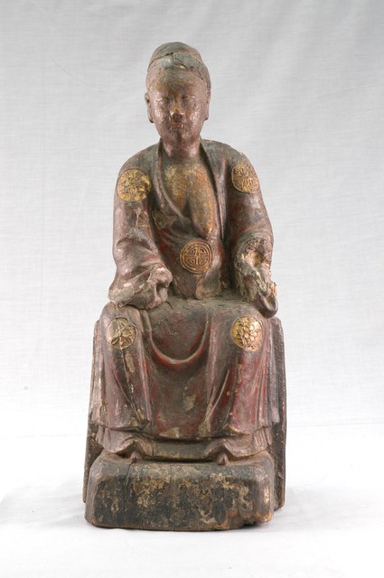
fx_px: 1059
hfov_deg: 20.6
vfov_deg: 30.5
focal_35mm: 66
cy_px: 289
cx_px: 192
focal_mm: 44
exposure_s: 1/5
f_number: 8
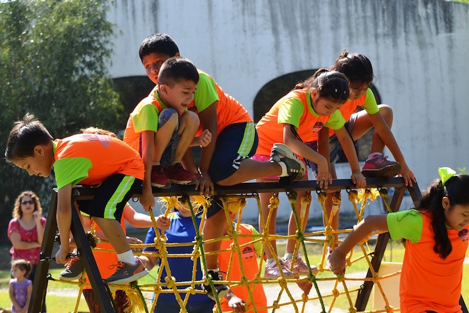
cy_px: 156
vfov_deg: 13.1
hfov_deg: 19.4
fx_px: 1368
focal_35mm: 105
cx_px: 234
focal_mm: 70
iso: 200
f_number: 5.6
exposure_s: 1/500
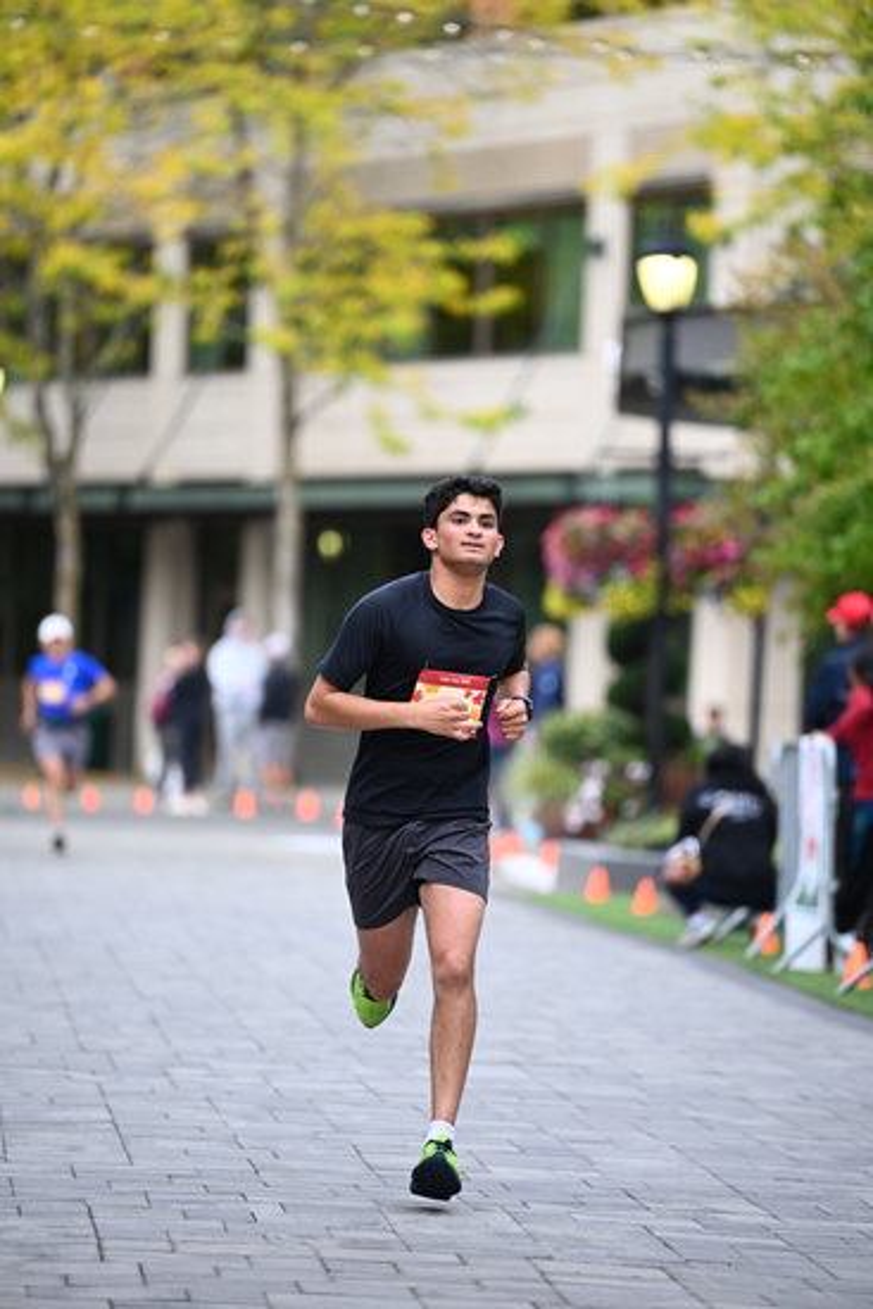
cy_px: 654
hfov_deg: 6.9
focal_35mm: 200
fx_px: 7270
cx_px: 436
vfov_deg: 10.3
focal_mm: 200
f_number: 2.8
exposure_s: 1/1600
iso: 1000
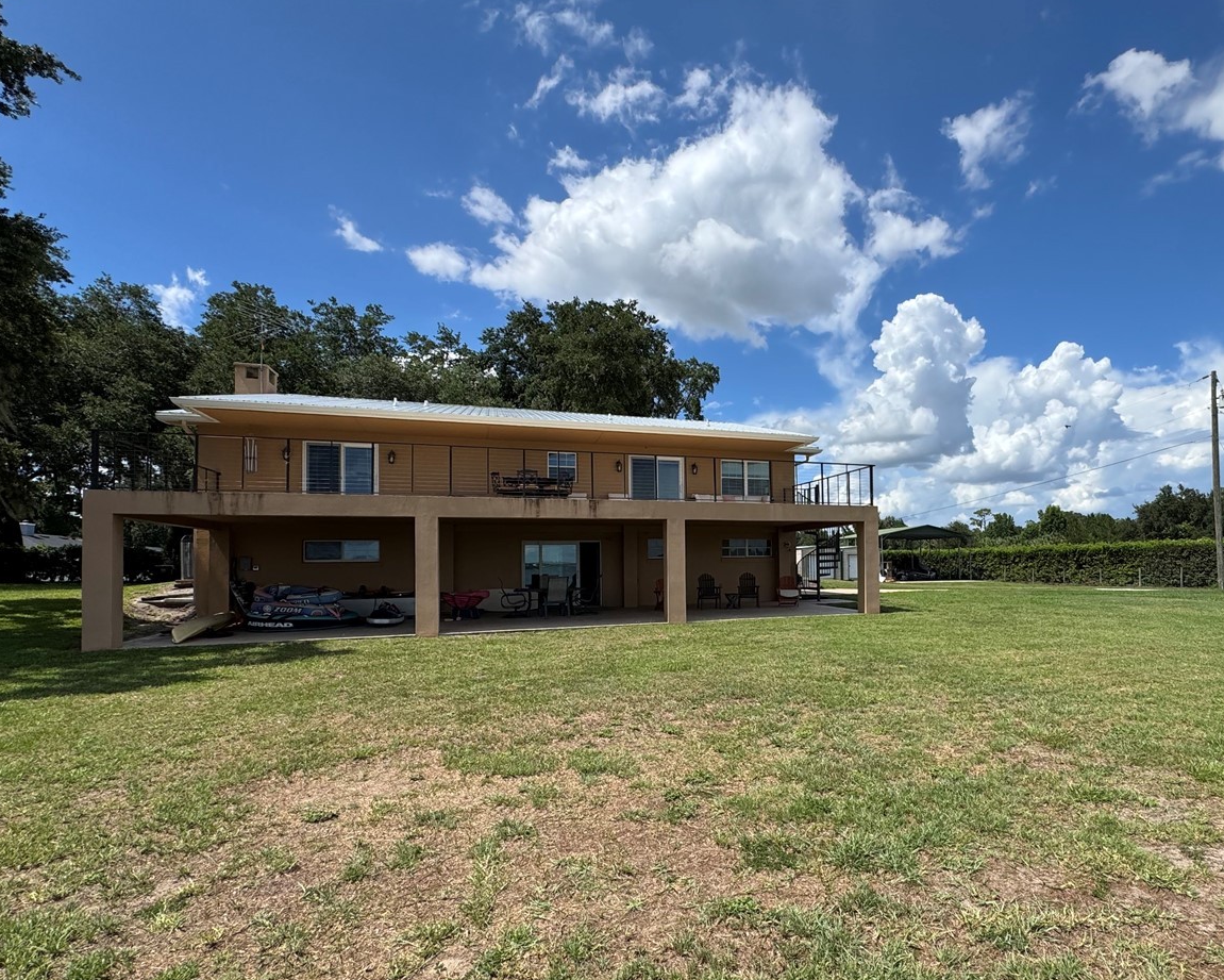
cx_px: 761
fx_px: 688
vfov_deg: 70.6
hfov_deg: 81.8
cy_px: 545
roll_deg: +0.7
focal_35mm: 19
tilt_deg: +2.1
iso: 50
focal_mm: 2.22
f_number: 2.2
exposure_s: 1/2415
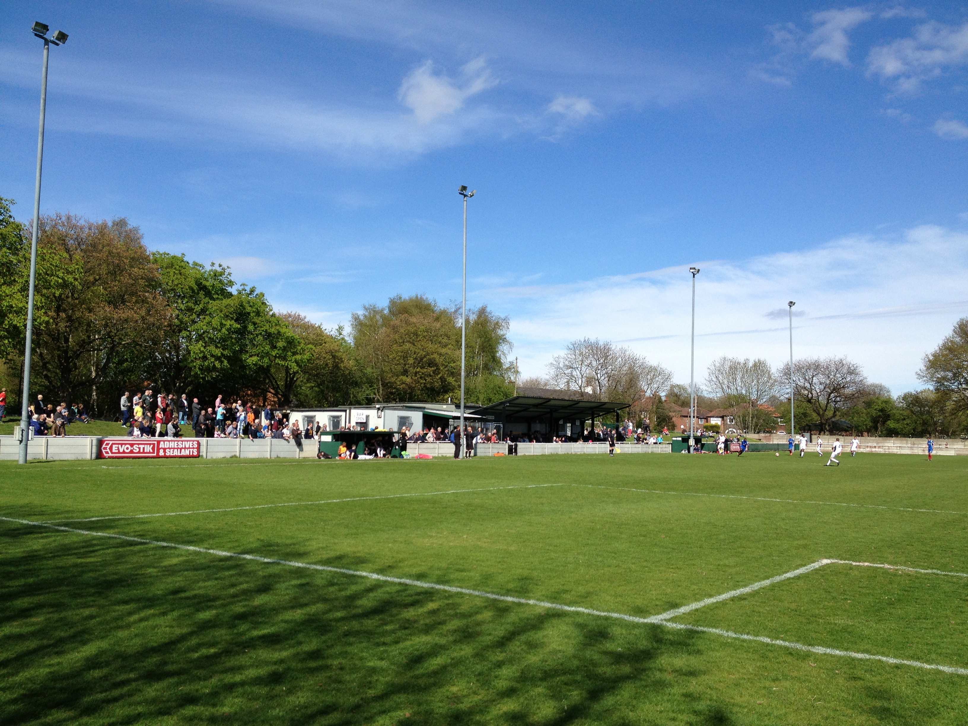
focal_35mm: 35
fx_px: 979
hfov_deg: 52.6
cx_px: 484
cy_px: 363
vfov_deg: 40.7
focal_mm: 4.28
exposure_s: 1/2045
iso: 50
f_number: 2.4
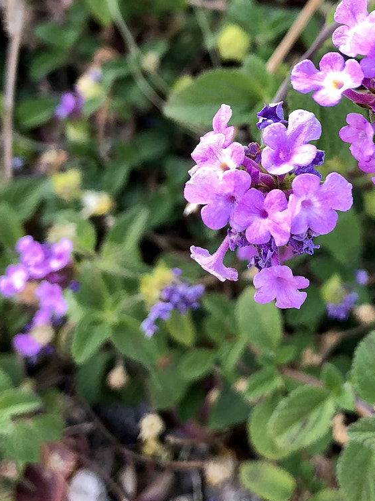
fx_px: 867
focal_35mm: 60
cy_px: 150
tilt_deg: -32.7
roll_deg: -23.1
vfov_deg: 31.8
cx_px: 293
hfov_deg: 24.1
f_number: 1.8
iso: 40
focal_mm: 3.99
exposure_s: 1/120
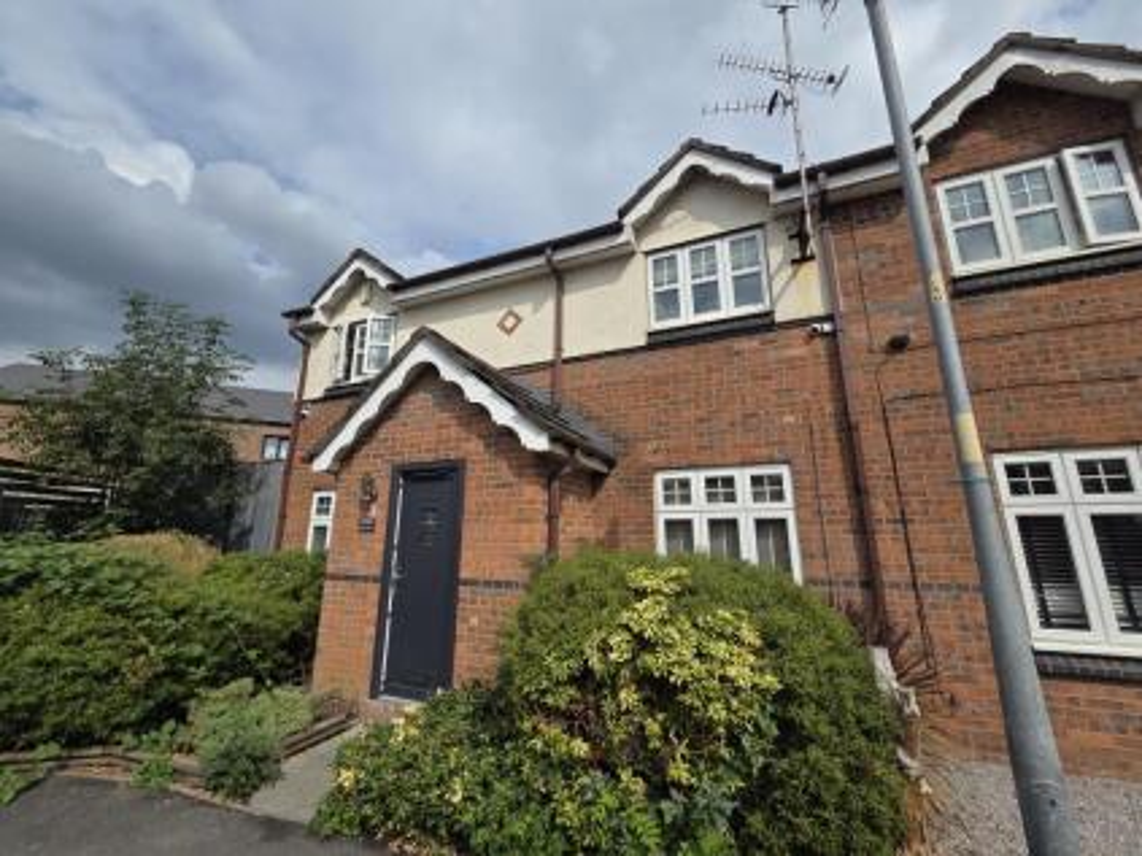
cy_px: 428
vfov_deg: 89.9
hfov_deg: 106.2
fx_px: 429
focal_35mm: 13
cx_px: 571
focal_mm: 2.2
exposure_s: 1/2882
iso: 50
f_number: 2.2
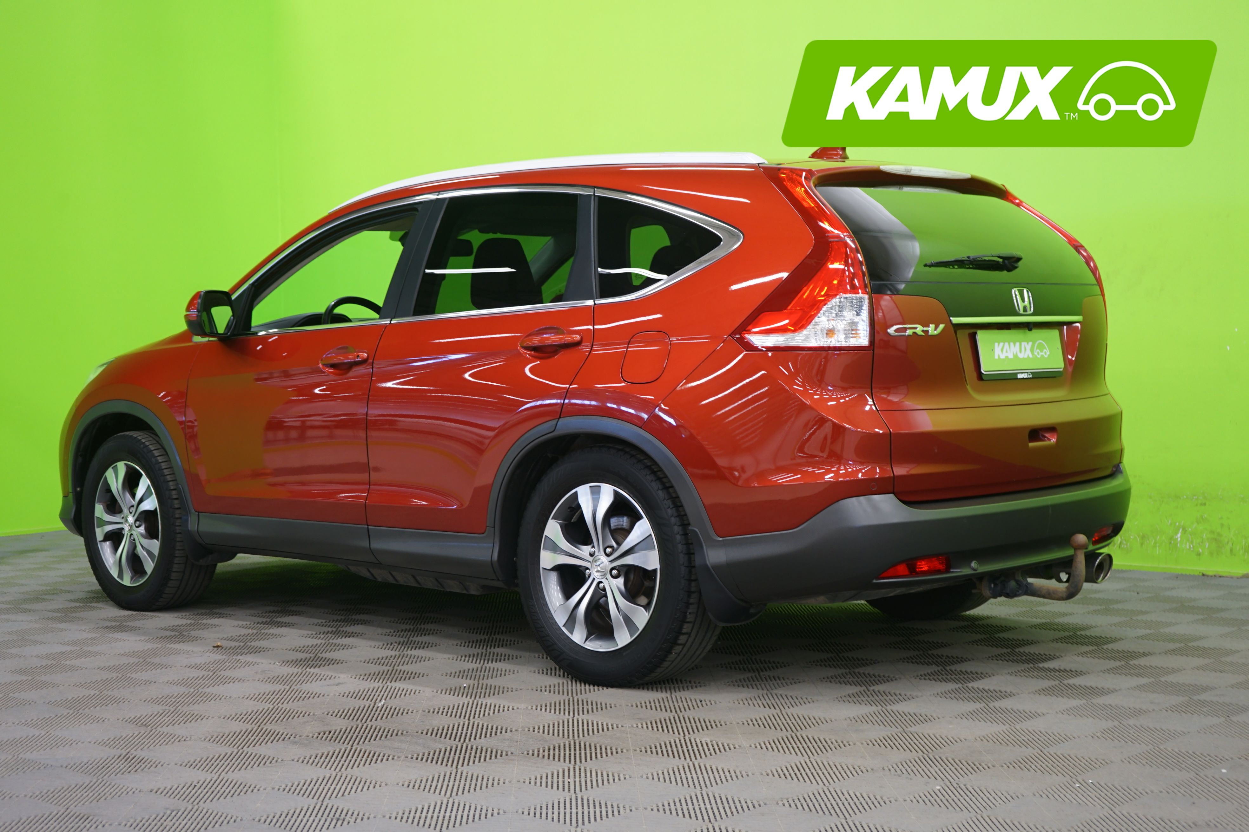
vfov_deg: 27.5
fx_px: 1700
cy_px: 416
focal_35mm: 49
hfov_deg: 40.3
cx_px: 624
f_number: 4.5
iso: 400
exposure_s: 1/5
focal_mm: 49
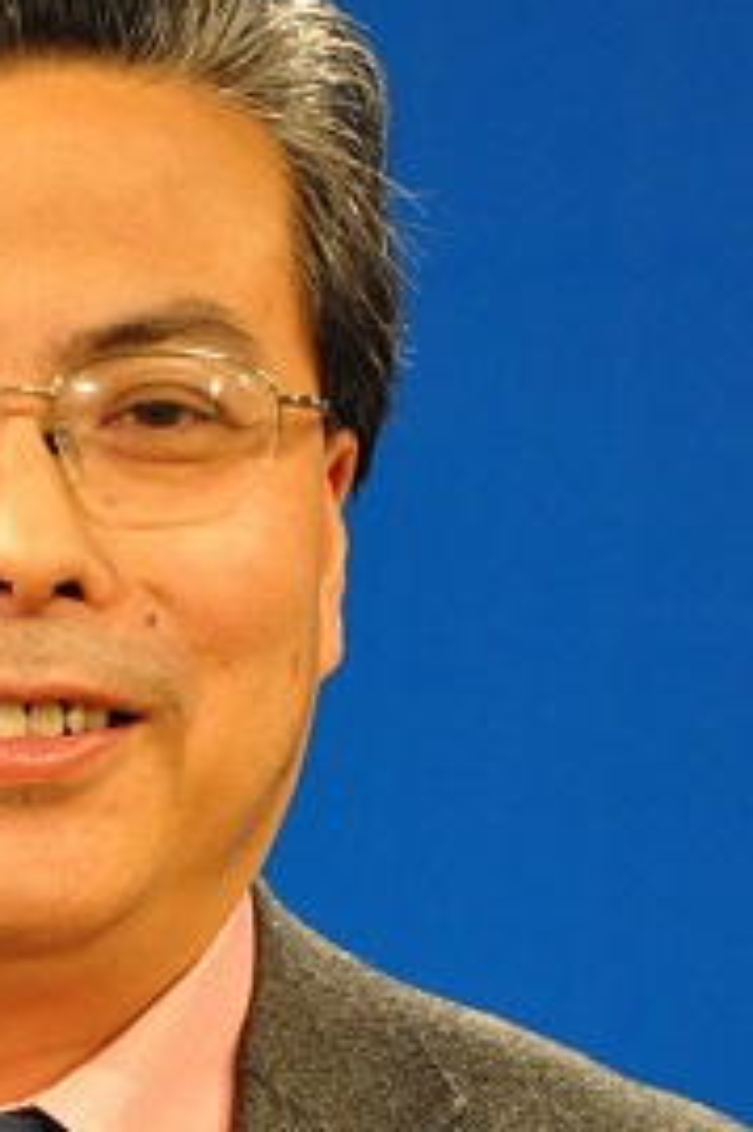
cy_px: 1012
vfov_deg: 6.9
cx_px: -42
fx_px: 9398
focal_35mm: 299
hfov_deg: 4.6
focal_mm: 85
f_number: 5.6
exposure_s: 1/30
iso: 1600
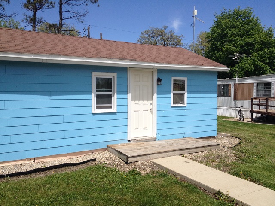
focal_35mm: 35
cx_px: 138
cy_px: 103
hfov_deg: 52.6
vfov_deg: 40.7
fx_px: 278
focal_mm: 4.28
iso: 50
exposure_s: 1/2045
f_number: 2.4
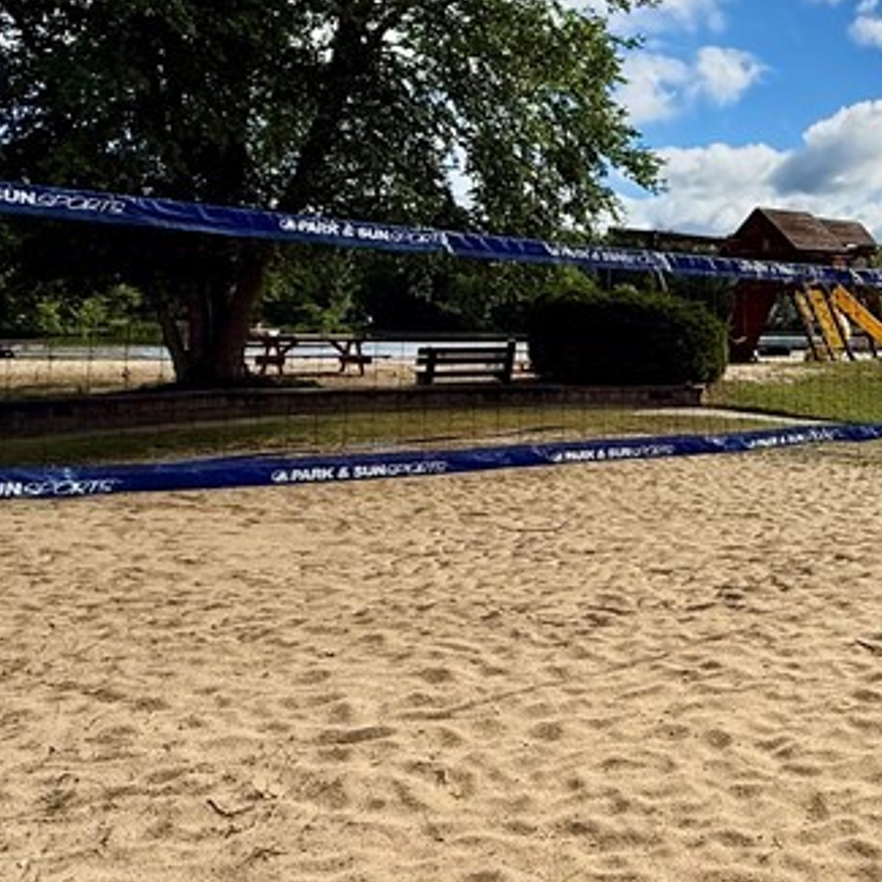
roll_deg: -0.5
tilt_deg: +4.1
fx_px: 1124
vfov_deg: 42.0
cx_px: 1001
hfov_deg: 35.6
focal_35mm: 39
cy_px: 258
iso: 64
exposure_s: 1/4425
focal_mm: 2.22
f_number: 2.2
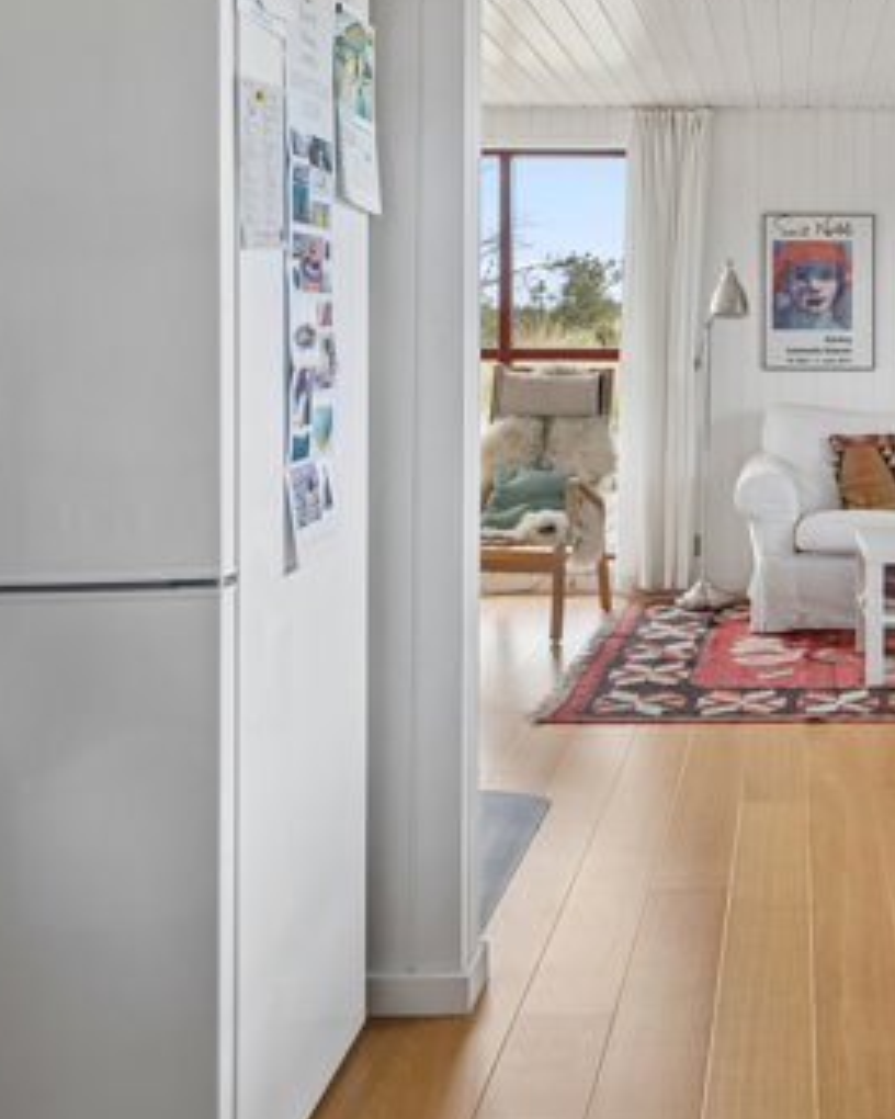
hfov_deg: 33.3
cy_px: 327
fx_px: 1391
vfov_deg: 42.9
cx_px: 846
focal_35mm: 42
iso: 400
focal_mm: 19
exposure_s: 1/50
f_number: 5
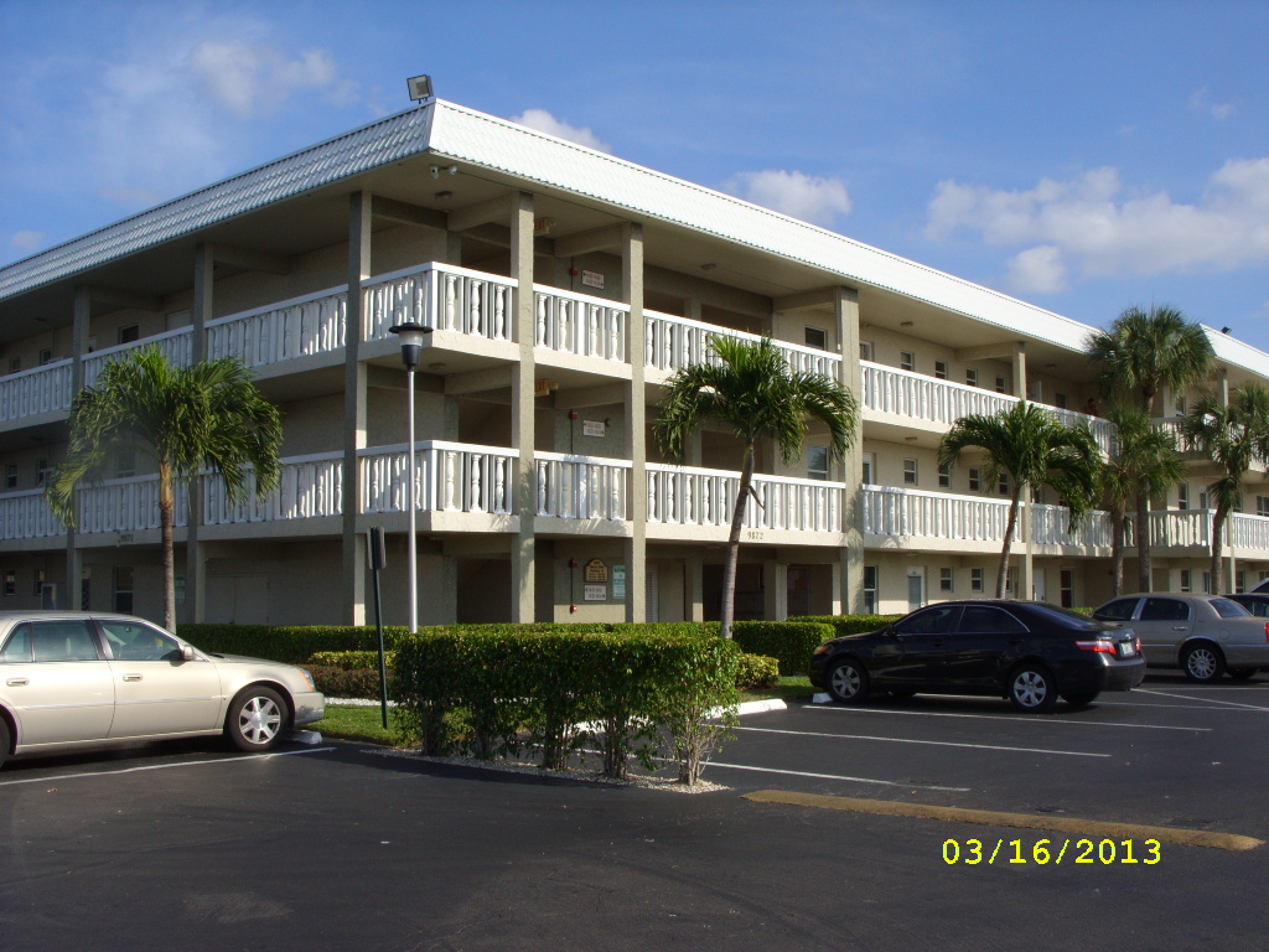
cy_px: 476
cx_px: 634
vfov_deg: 37.7
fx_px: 1393
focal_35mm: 38
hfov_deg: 49.0
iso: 50
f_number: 7.4
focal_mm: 7.8
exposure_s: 1/296
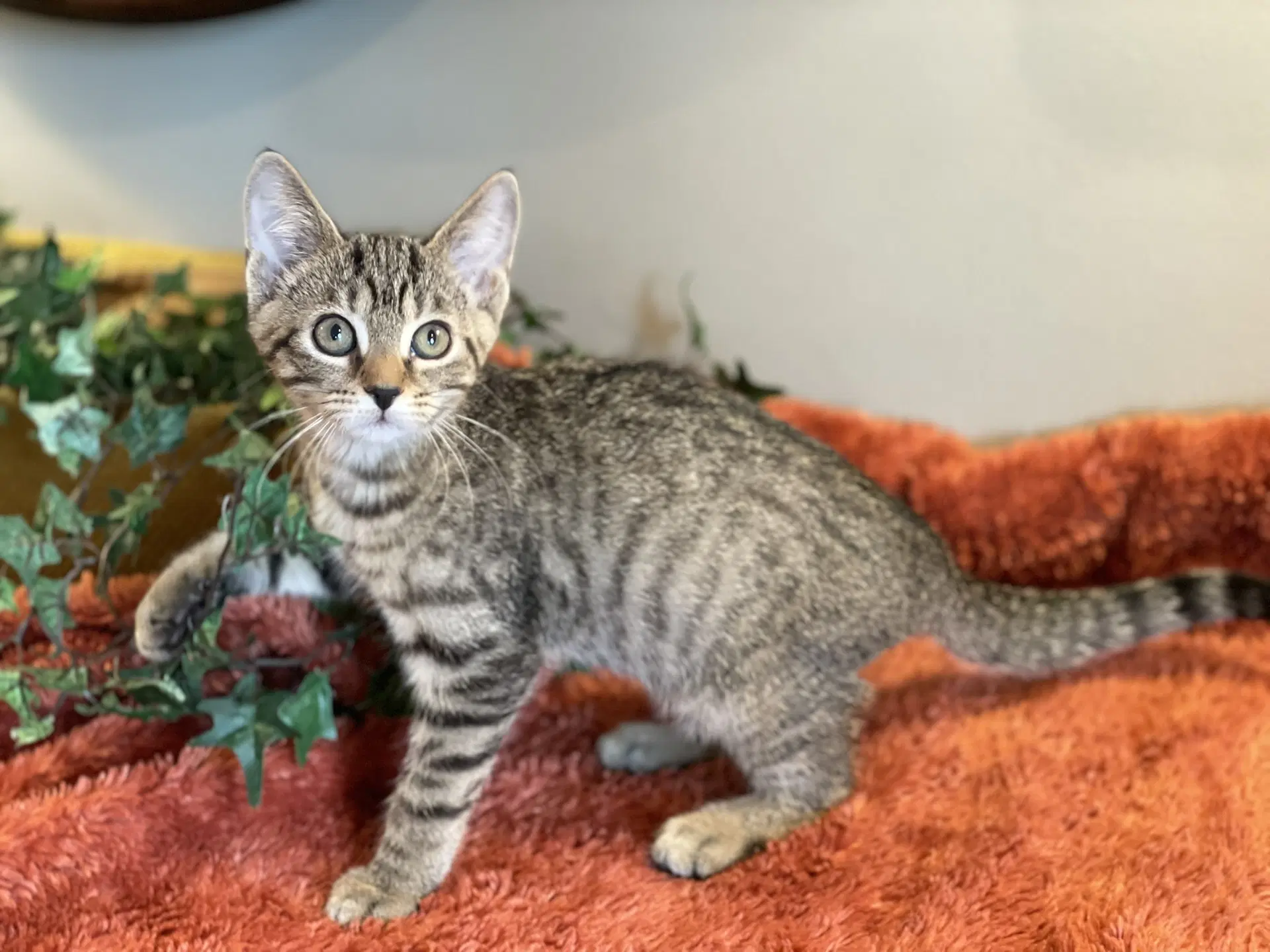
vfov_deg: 28.0
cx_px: 635
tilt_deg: -20.5
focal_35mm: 52
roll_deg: +2.4
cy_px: 476
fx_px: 1908
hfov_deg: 36.8
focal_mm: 6
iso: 250
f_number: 2
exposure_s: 1/40
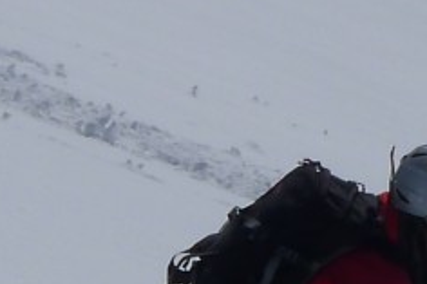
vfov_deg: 2.2
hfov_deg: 3.4
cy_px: 563
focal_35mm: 610
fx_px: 7230
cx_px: 558
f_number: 8
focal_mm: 19.2
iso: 80
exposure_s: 1/1300
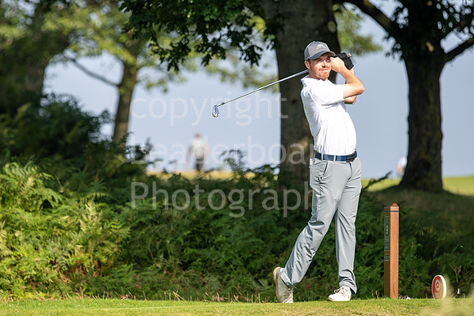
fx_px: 4663
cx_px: 194
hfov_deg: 5.8
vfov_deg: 3.9
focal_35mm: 354
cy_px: 130
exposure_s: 1/1000
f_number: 5
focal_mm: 300
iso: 160
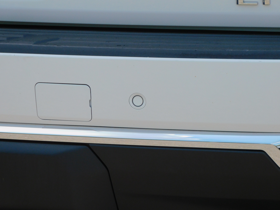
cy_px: 105
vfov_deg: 4.5
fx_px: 2669
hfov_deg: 6.0
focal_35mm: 330
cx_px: 140
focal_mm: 59.1
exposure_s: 1/400
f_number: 5.5
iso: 125
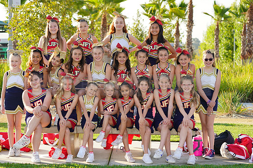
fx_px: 801
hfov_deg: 17.9
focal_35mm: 114
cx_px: 114
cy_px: 81
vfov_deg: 12.0
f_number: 5
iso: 100
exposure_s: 1/250
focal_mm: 100
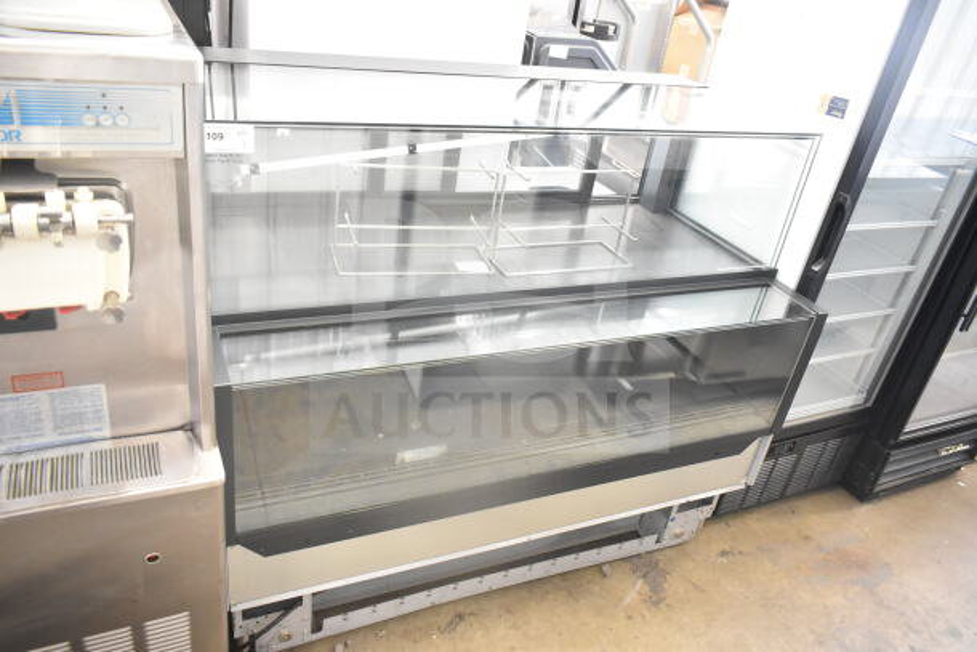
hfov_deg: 67.4
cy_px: 326
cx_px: 488
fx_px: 733
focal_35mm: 27
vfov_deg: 48.0
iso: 2500
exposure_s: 1/30
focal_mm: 18
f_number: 3.5
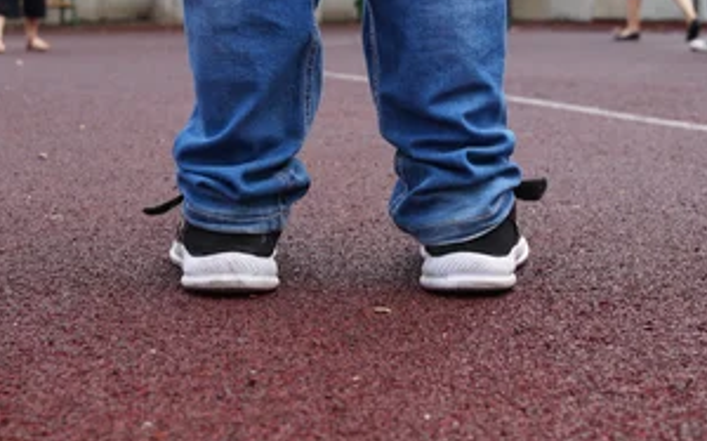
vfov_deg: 21.6
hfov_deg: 34.0
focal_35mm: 60
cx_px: 354
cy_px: 192
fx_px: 1155
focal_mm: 30
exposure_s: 1/200
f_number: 6.3
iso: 100
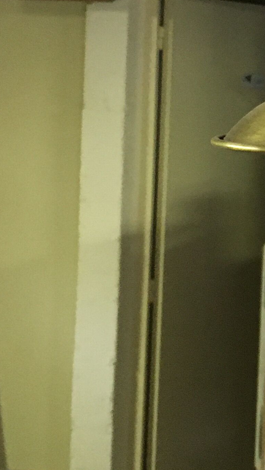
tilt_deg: +0.3
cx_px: 472
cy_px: 121
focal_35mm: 93
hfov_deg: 12.0
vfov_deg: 22.7
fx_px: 1161
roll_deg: -1.9
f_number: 2.2
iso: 250
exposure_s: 1/33
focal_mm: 4.15
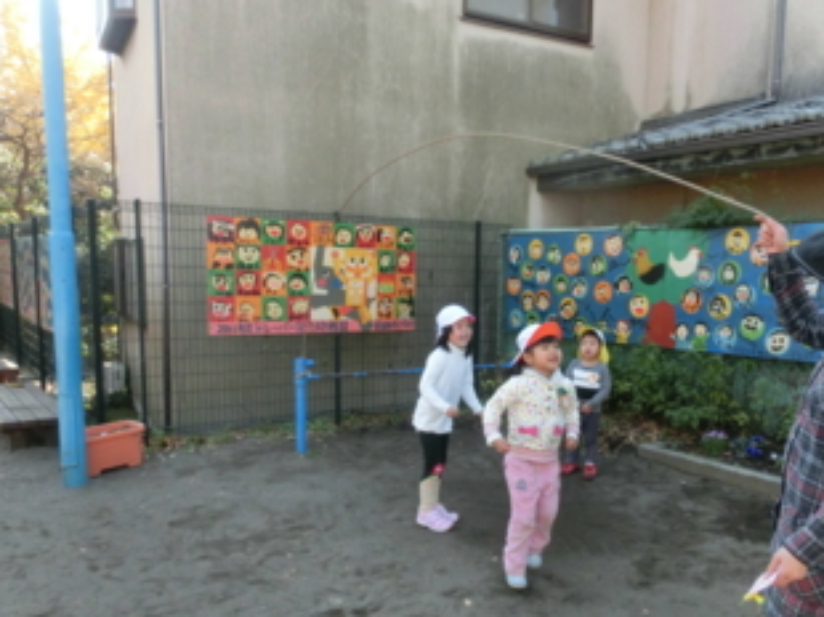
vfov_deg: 45.2
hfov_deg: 58.0
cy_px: 367
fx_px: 737
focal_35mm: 31
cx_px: 489
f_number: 3
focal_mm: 4.24
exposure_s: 1/1000
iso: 500
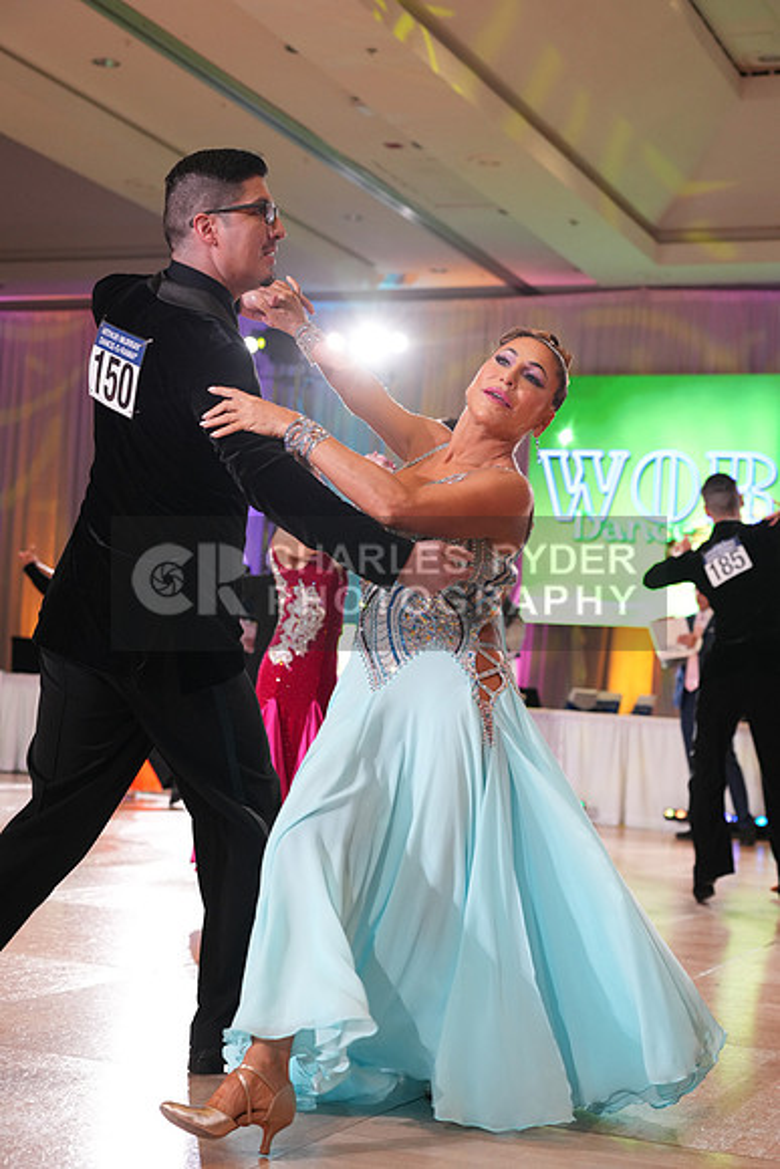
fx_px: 1916
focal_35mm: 59
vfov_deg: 33.9
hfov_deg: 23.0
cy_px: 584
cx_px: 390
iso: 2000
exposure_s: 1/320
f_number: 4
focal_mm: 59
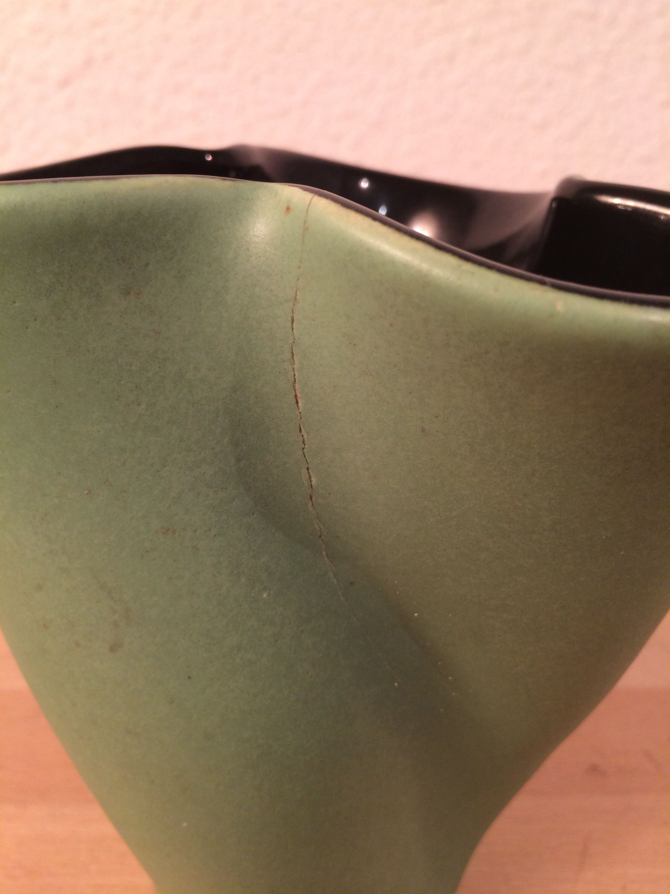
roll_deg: -3.4
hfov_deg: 48.2
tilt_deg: -24.4
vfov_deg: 61.7
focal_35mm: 29
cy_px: 447
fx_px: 748
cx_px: 335
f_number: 2.2
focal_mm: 4.15
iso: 80
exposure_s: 1/33
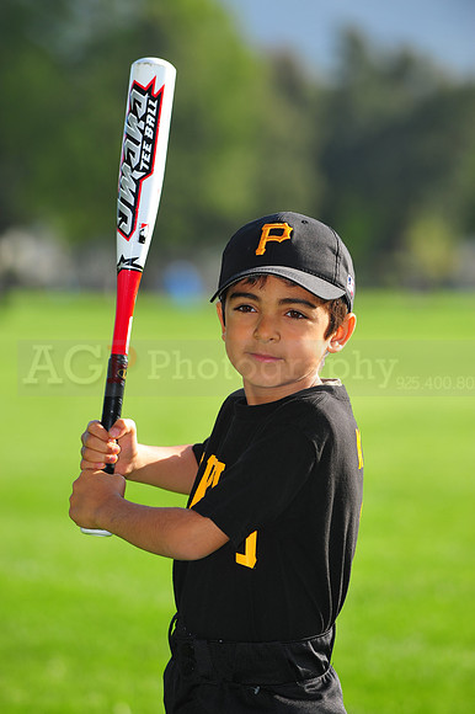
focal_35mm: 200
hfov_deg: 6.9
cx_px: 238
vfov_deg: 10.3
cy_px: 357
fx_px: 3963
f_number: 5
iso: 200
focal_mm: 200
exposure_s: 1/500
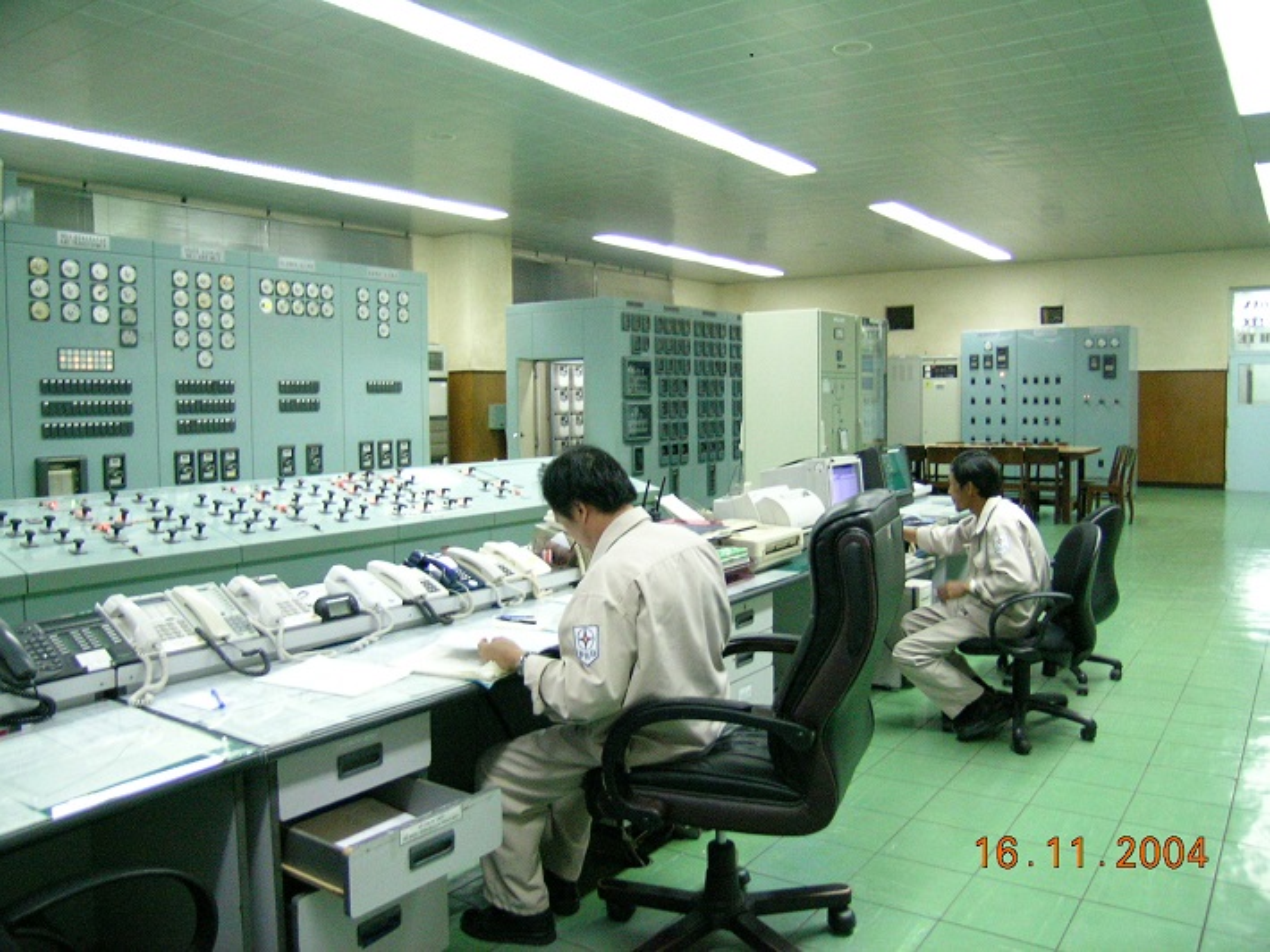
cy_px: 476
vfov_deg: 49.7
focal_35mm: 28
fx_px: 1027
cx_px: 635
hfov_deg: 63.5
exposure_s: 1/15.8
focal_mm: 5.8
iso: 400
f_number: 2.8
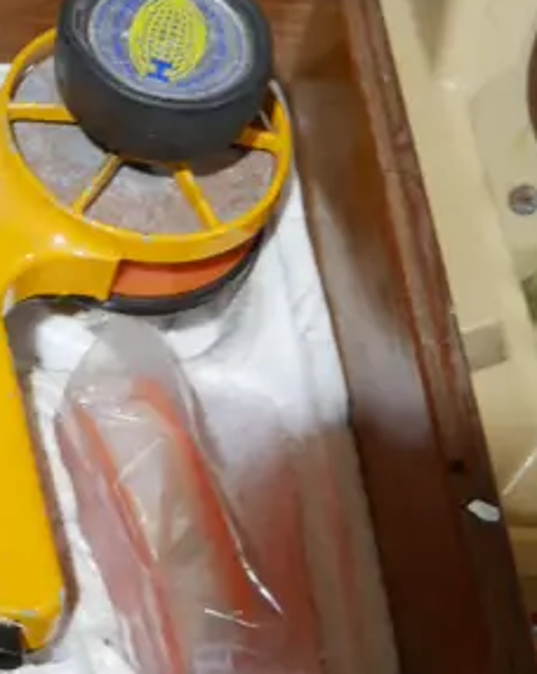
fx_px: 2090
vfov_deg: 17.7
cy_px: -49
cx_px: -351
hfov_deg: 13.5
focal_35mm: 105
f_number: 3.6
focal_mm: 15
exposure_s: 1/60
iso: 500
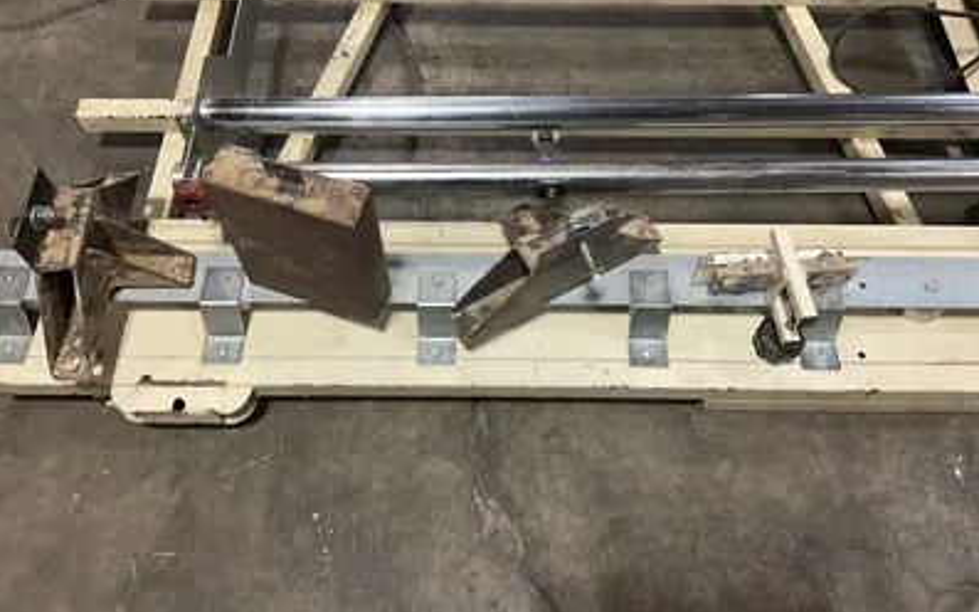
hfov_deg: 61.2
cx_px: 491
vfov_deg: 40.4
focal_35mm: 31
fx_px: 827
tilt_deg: -56.3
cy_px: 252
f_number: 1.8
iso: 250
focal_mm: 3
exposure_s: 1/60
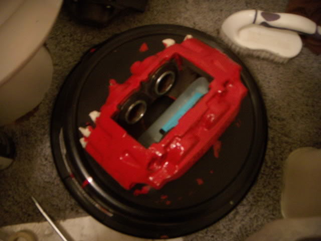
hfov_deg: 49.0
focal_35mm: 38
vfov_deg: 37.7
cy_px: 120
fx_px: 352
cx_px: 160
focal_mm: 6.4
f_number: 3.5
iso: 258
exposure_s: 1/4
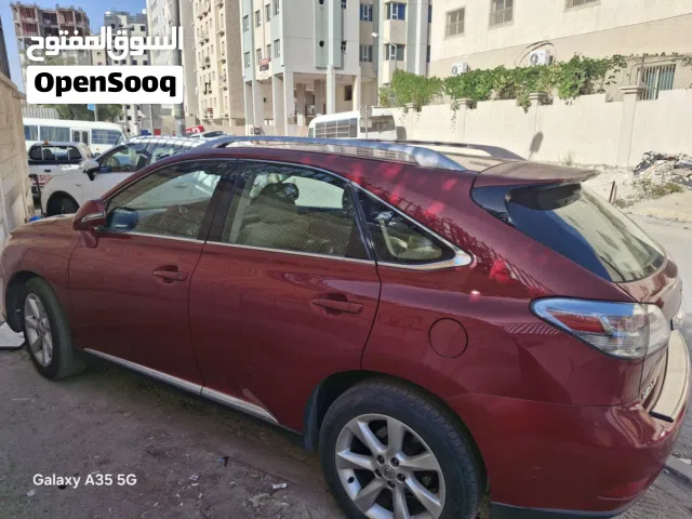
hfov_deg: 69.4
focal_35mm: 25
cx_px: 346
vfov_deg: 54.9
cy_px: 260
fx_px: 500
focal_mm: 4.69
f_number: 1.8
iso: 25
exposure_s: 1/1157
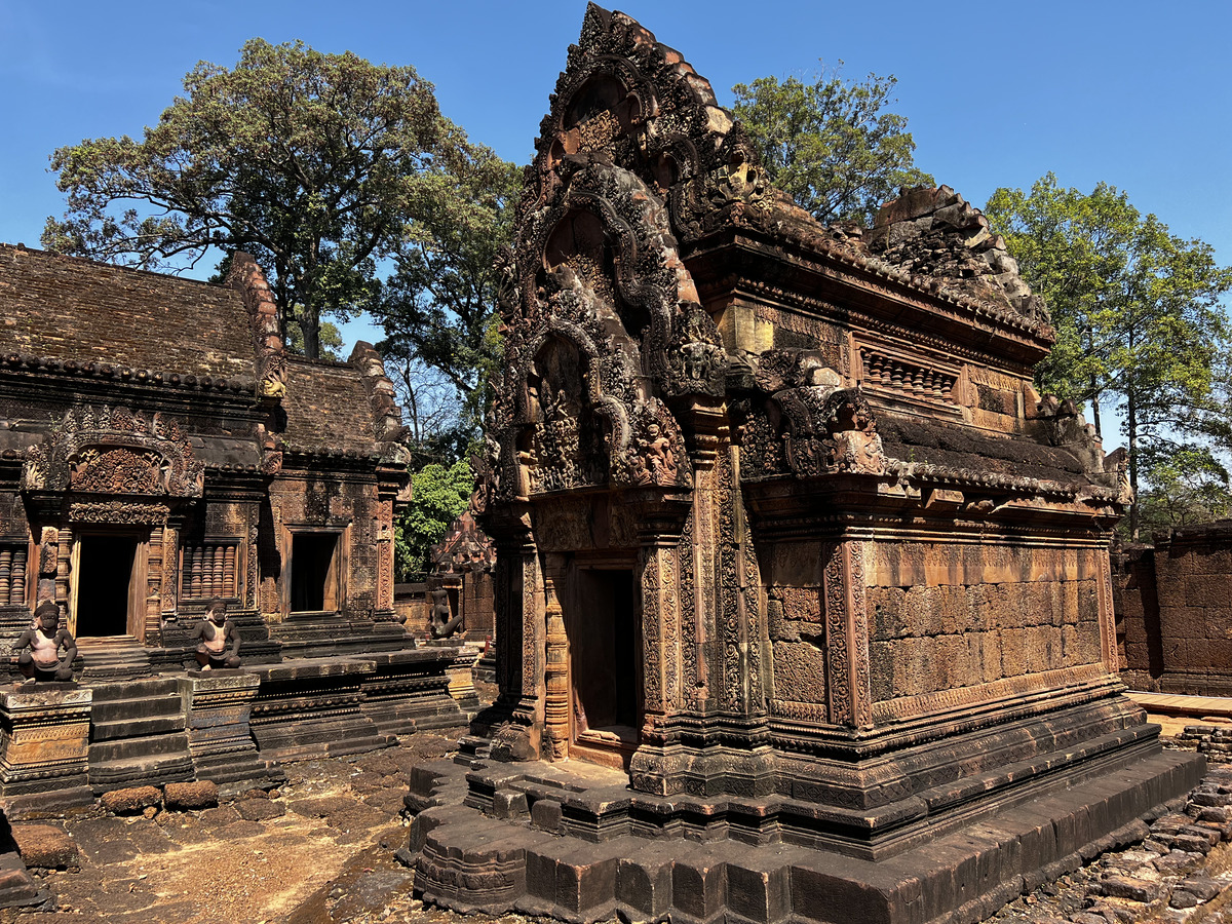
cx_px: 616
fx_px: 925
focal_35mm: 26
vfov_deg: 53.1
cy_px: 462
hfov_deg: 67.3
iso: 50
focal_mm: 5.7
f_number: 1.5
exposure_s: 1/1511
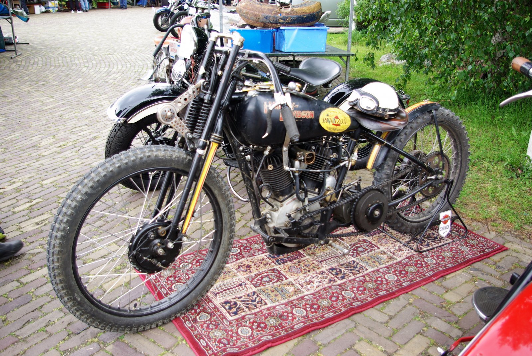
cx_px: 266
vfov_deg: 41.8
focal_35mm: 32
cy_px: 178
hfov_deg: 59.4
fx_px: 466
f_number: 4
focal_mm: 21
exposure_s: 1/45
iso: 100
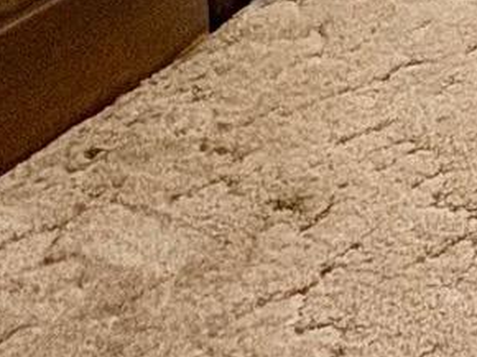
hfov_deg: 12.2
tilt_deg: -7.4
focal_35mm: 99
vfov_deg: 10.5
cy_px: -719
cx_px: 1334
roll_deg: -0.3
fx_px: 1363
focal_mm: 2.22
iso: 100
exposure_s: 1/120
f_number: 2.2
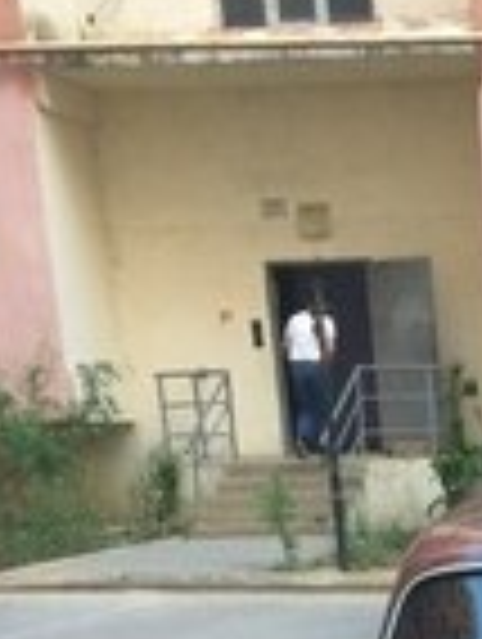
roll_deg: +4.0
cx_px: 793
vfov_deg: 17.8
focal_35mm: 101
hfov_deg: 13.5
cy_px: 904
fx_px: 1870
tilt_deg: -15.0
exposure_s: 1/33
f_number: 2.2
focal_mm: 4.15
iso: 80
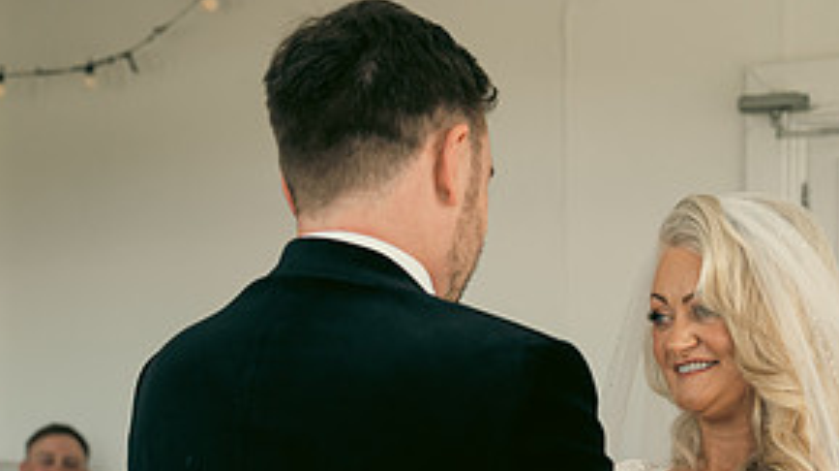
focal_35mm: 101
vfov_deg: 11.8
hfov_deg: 21.1
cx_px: 517
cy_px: 507
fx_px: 2245
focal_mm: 48
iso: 250
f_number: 3.5
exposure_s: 1/160
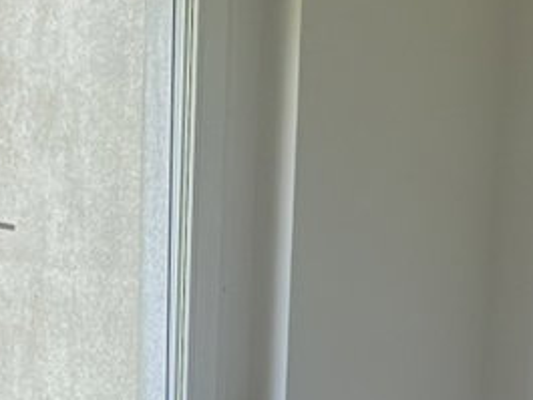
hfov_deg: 12.4
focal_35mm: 157
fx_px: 2419
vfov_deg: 8.9
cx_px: 579
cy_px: 828
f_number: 1.5
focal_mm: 5.7
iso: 40
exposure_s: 1/121
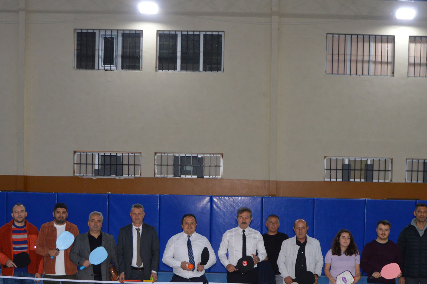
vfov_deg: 23.3
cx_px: 206
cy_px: 238
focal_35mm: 57
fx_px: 676
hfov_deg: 35.0
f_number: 3.8
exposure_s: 1/60
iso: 500
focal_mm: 22
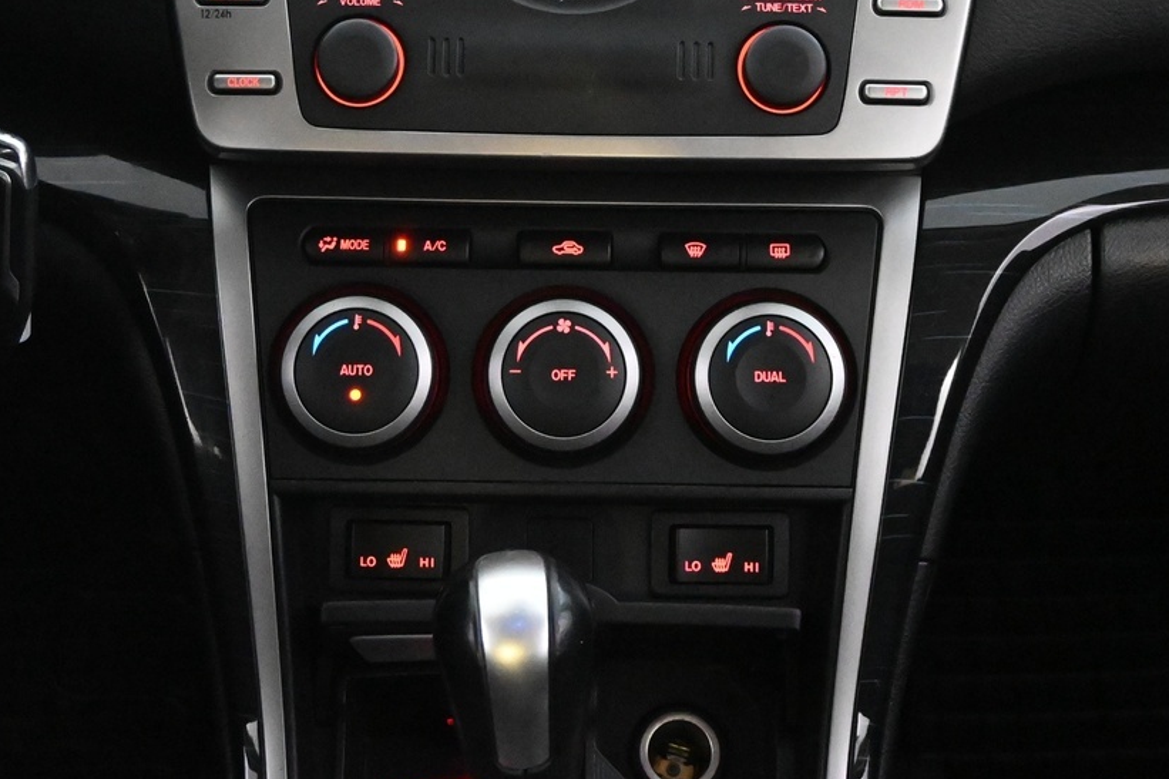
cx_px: 571
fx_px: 2402
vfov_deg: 18.0
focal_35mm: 74
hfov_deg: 27.4
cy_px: 36
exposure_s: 1/40
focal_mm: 25
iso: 9000
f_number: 4.2
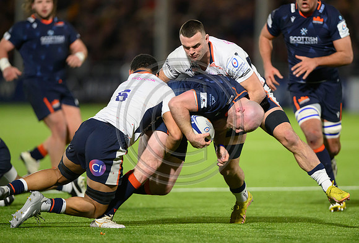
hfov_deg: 4.3
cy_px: 143
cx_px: 215
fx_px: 4775
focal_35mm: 477
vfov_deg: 2.9
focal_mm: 400
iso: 4000
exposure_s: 1/1000
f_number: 3.2
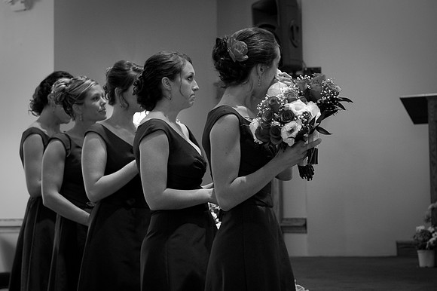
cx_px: 218
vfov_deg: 19.4
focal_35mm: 70
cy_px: 146
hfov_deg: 28.9
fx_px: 849
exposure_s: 1/40
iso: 2000
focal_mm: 70
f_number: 5.6
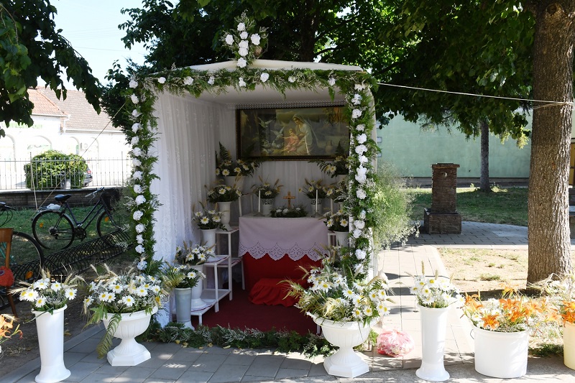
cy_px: 192
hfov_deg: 57.2
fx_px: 527
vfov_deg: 40.0
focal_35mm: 33
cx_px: 288
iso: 360
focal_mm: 22
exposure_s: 1/250
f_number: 8
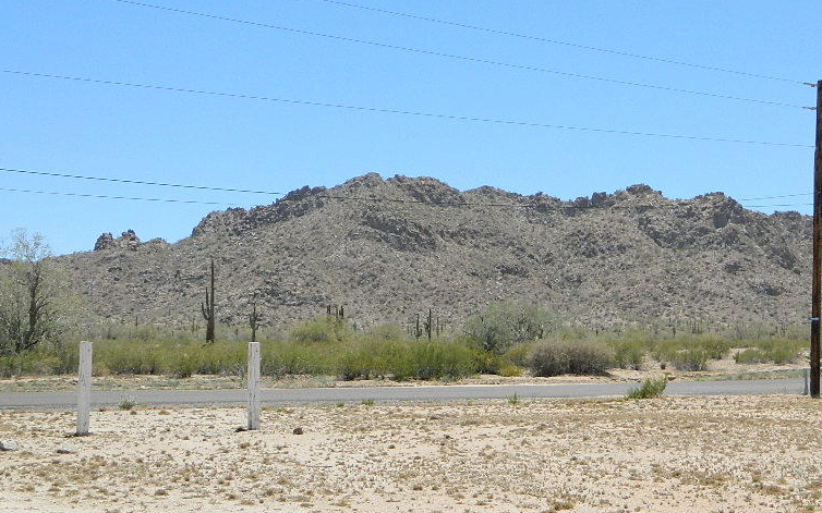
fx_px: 1322
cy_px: 237
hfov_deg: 34.5
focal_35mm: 59
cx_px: 484
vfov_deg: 22.0
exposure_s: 1/160
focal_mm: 7.3
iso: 110
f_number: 9.8
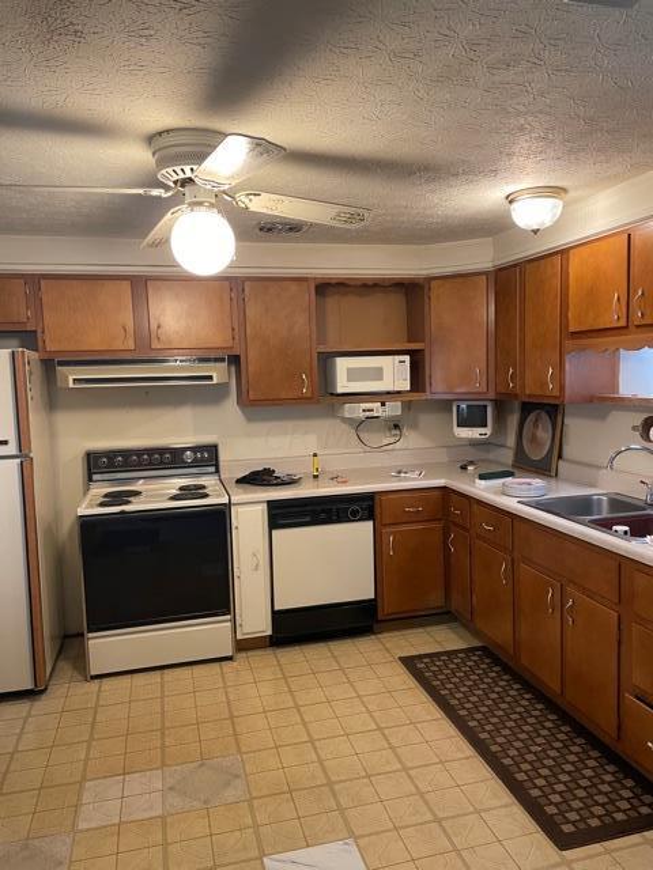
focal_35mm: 26
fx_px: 654
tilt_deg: -5.7
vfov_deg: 67.3
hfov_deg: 53.1
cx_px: 326
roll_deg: +2.0
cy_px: 435
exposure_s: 1/60
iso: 250
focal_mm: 4.2
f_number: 1.6
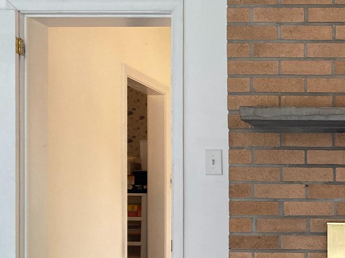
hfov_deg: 23.1
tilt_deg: -2.5
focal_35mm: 77
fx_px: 767
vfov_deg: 18.8
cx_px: 422
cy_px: 235
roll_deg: -0.2
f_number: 1.8
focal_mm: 4.25
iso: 100
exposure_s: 1/120
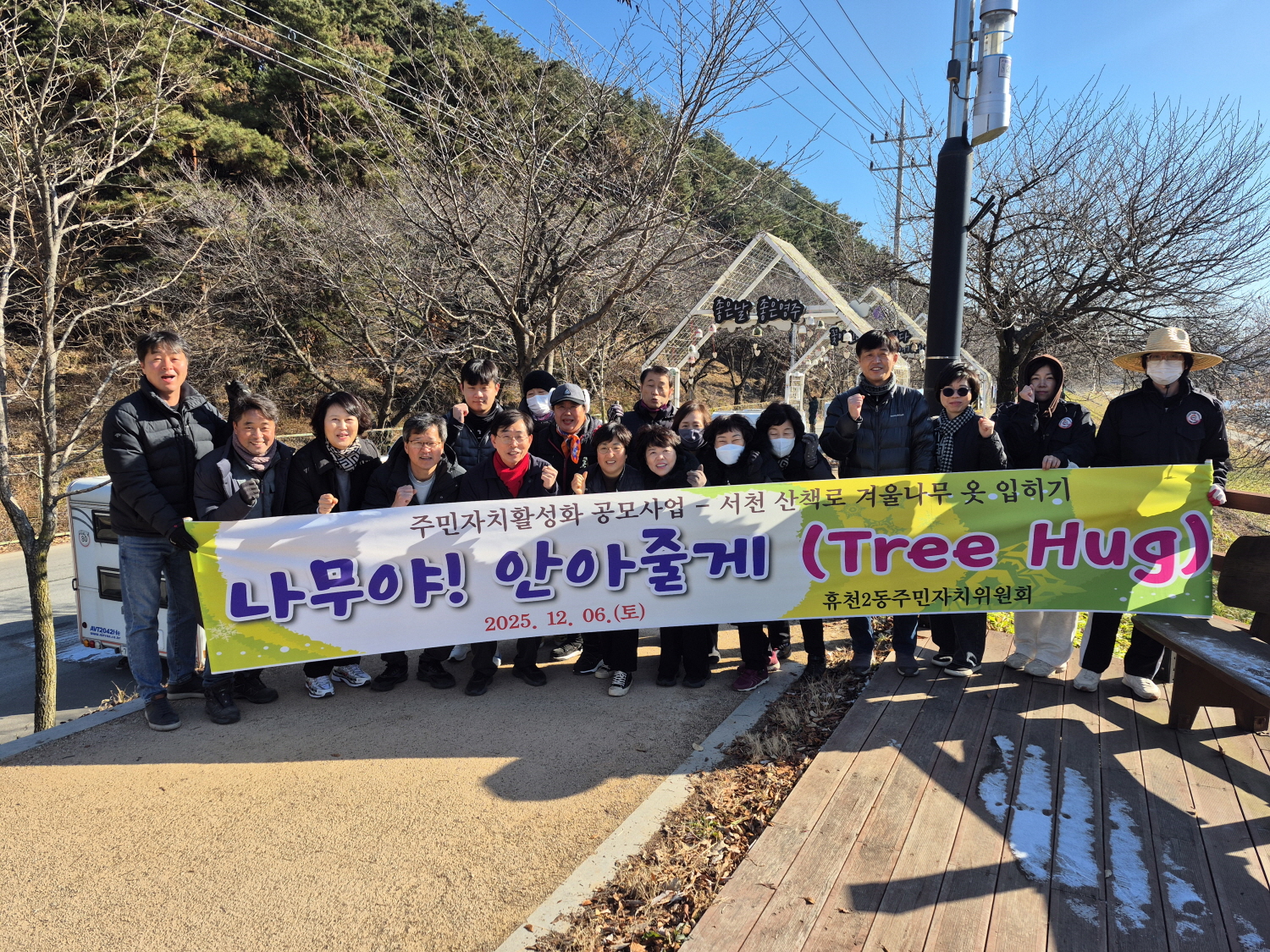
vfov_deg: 58.9
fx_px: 844
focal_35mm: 23
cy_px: 476
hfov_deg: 73.9
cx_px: 635
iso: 25
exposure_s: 1/948
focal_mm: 5.4
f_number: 1.8
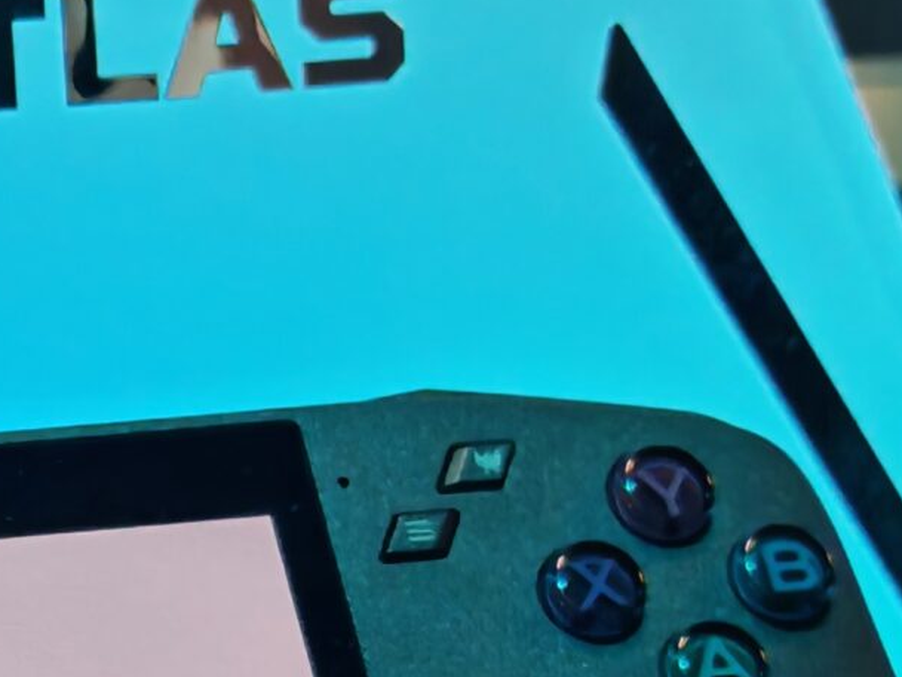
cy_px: 1177
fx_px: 5264
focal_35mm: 202
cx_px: -496
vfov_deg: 7.2
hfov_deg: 9.5
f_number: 2
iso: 50
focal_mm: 6.83
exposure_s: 1/100
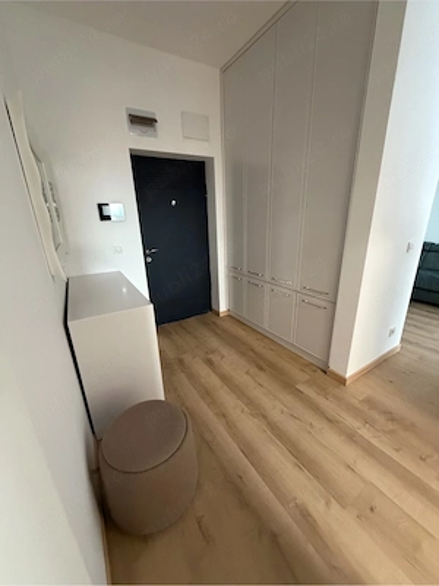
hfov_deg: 85.7
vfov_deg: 102.1
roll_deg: +1.7
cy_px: 293
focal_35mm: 14
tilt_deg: -18.4
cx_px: 220
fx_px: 237
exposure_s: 1/60
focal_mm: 2.22
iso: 800
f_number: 2.2
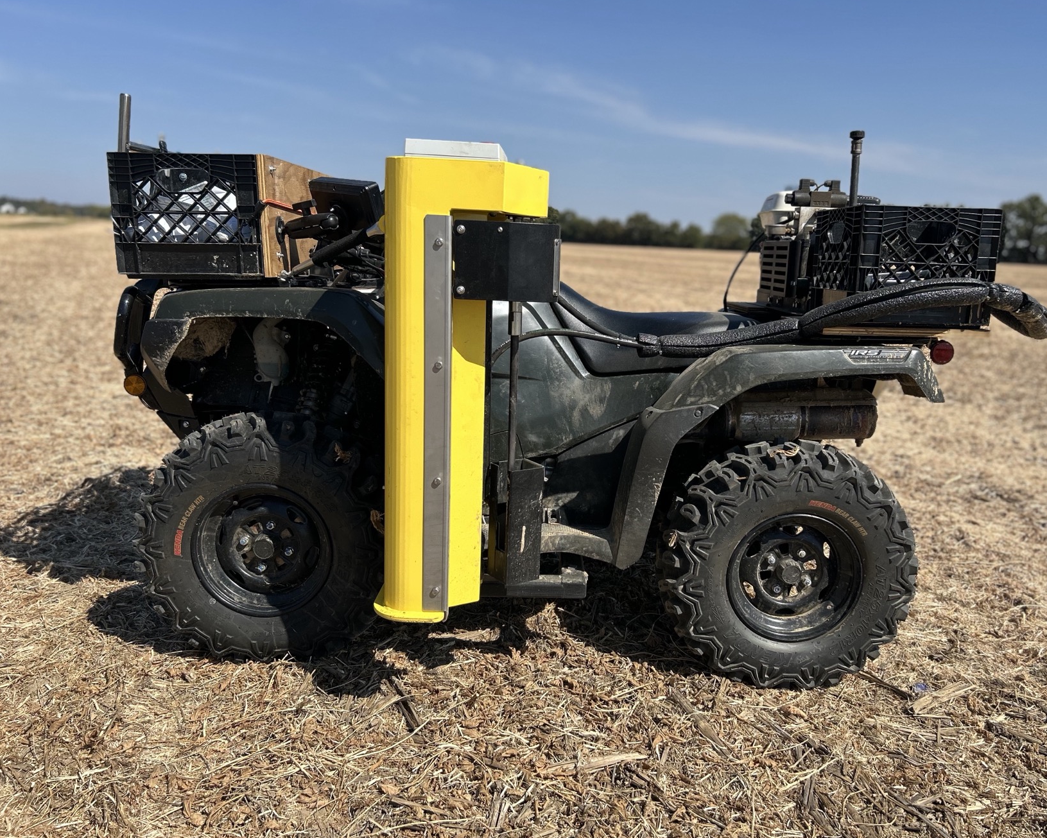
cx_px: 576
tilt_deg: -12.2
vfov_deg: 51.5
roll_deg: -2.1
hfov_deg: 62.1
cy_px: 424
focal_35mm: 28
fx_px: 868
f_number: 1.5
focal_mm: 5.7
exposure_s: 1/4630
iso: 50
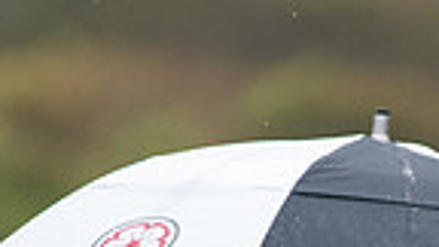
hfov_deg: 1.1
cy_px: 566
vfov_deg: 0.6
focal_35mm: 1896
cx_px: 677
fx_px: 22070
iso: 1600
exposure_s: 1/3200
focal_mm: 300
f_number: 4
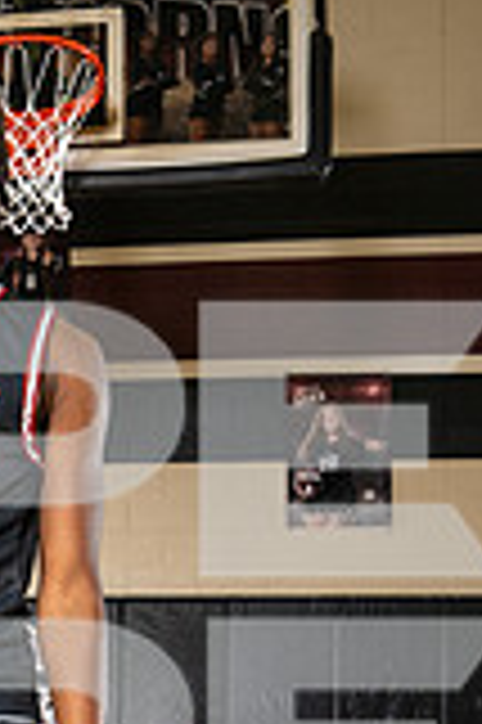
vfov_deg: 27.9
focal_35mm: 67
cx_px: -158
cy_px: 760
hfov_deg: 18.7
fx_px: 1348
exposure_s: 1/250
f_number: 5.6
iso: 320
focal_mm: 24
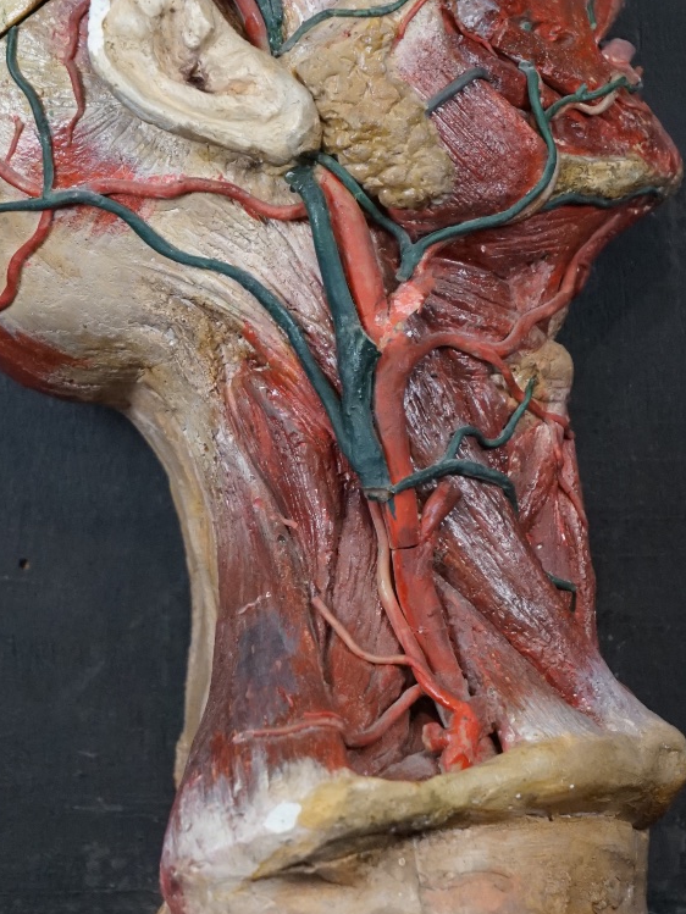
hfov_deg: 3.5
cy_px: 325
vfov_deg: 4.7
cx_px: 267
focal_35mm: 422
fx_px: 11147
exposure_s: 1/320
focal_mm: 183
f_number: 6.3
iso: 2500
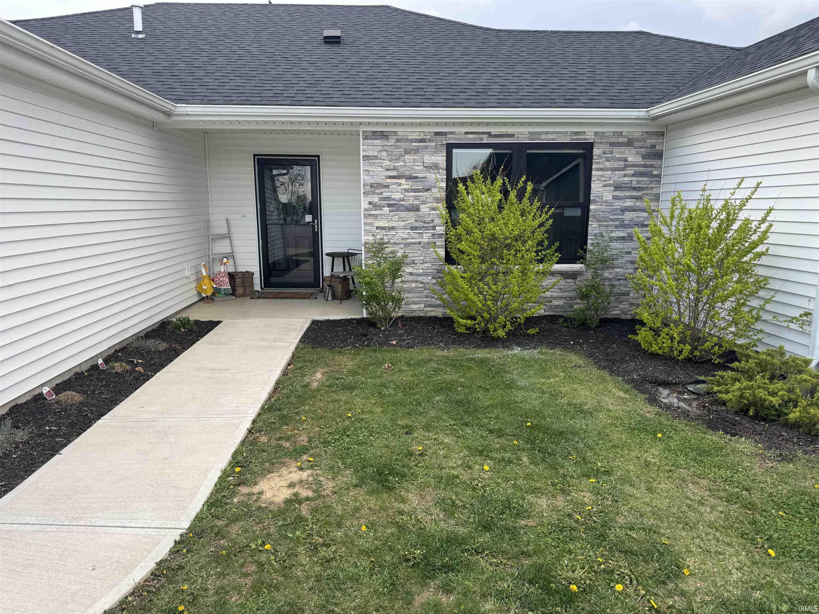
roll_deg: +0.1
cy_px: 307
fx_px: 568
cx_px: 410
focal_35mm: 24
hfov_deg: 71.6
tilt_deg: -9.0
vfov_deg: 56.8
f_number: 1.78
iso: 80
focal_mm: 6.76
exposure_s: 1/832
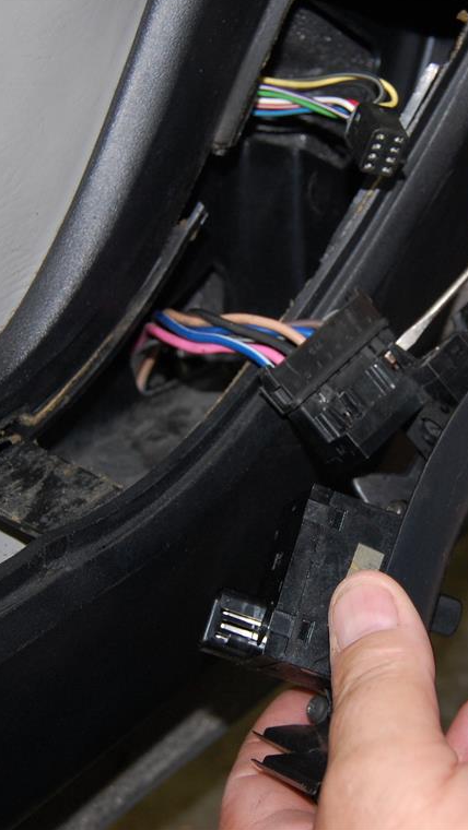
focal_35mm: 62
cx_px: 311
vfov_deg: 33.8
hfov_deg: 19.4
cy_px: 412
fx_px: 1367
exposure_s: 1/60
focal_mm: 26
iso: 400
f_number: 4
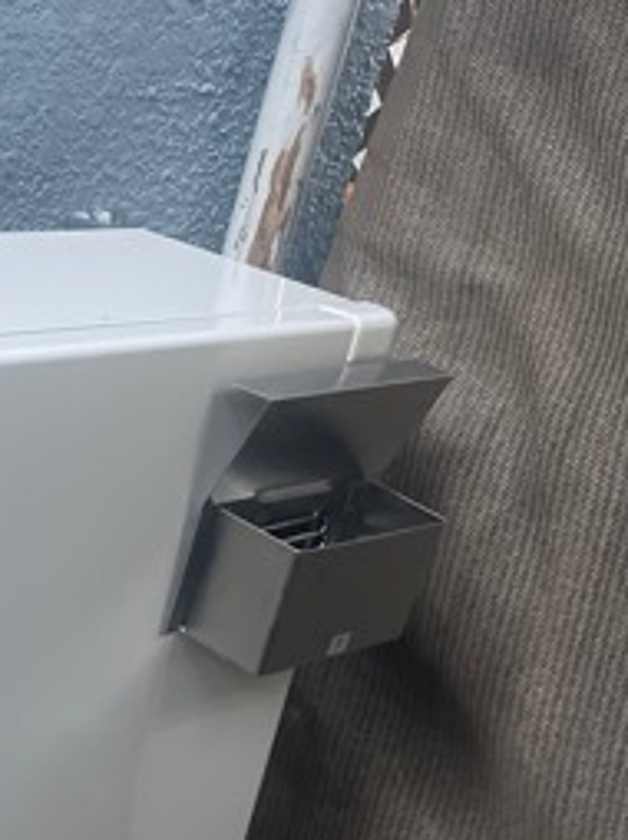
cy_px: 701
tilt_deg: -27.6
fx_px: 1526
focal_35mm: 63
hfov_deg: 21.5
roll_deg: -9.1
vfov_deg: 29.9
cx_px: -139
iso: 500
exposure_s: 1/40
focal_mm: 5.1
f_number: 1.6
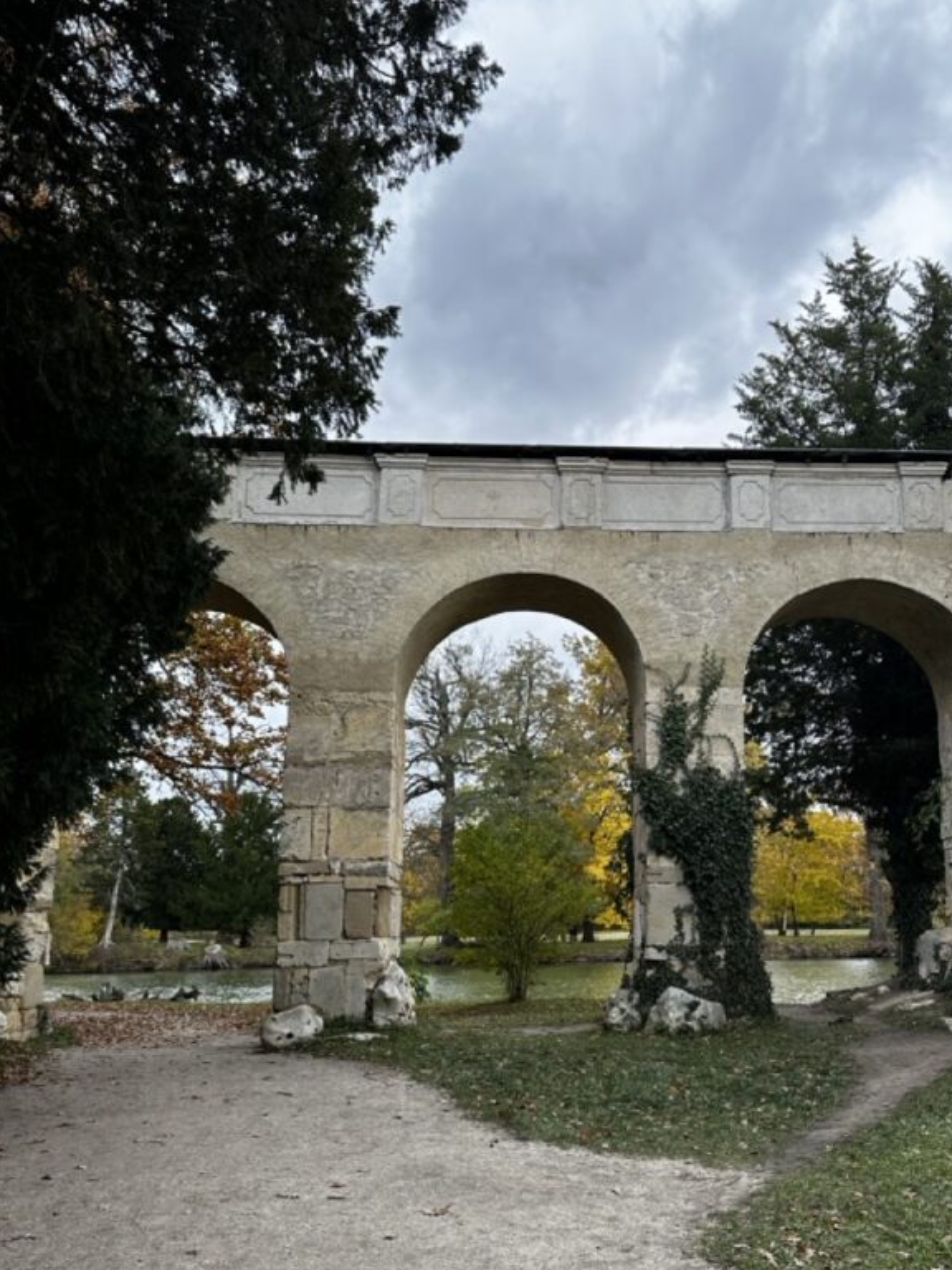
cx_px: 615
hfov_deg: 43.7
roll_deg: +1.2
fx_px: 1173
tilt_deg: +10.6
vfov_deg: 56.6
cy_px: 731
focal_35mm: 32
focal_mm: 6.86
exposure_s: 1/381
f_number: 1.78
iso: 80
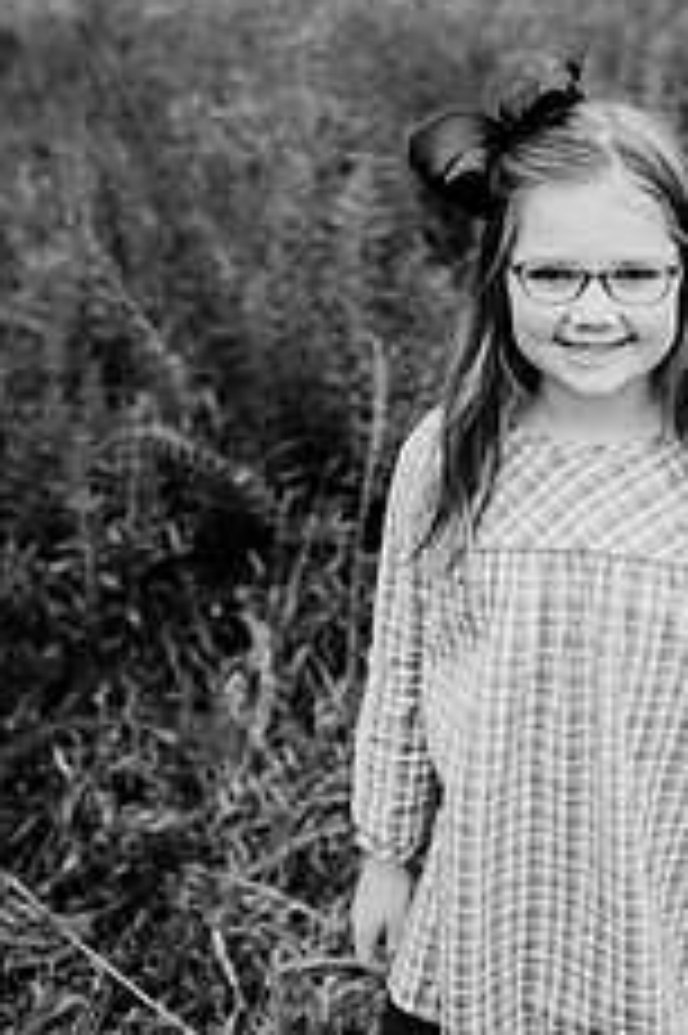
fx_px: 1349
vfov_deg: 41.1
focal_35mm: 47
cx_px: 616
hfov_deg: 27.6
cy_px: 302
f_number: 2.2
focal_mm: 24
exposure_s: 1/800
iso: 125
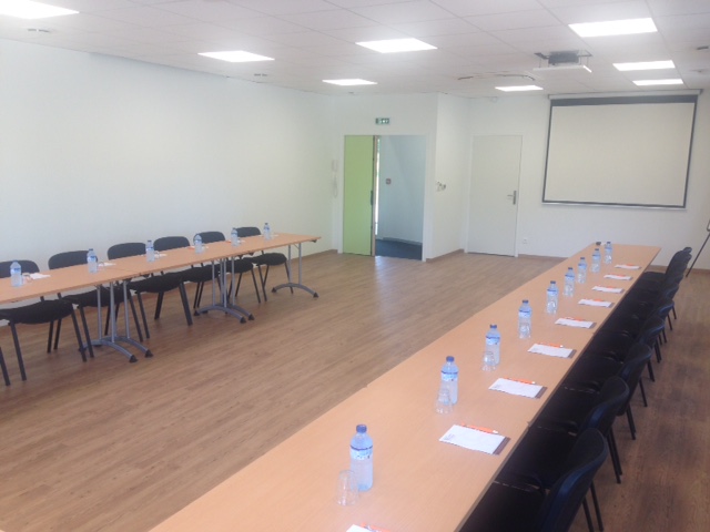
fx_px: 677
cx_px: 355
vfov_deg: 42.9
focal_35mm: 33
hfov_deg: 55.4
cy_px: 266
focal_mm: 4.12
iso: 50
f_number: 2.4
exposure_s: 1/60
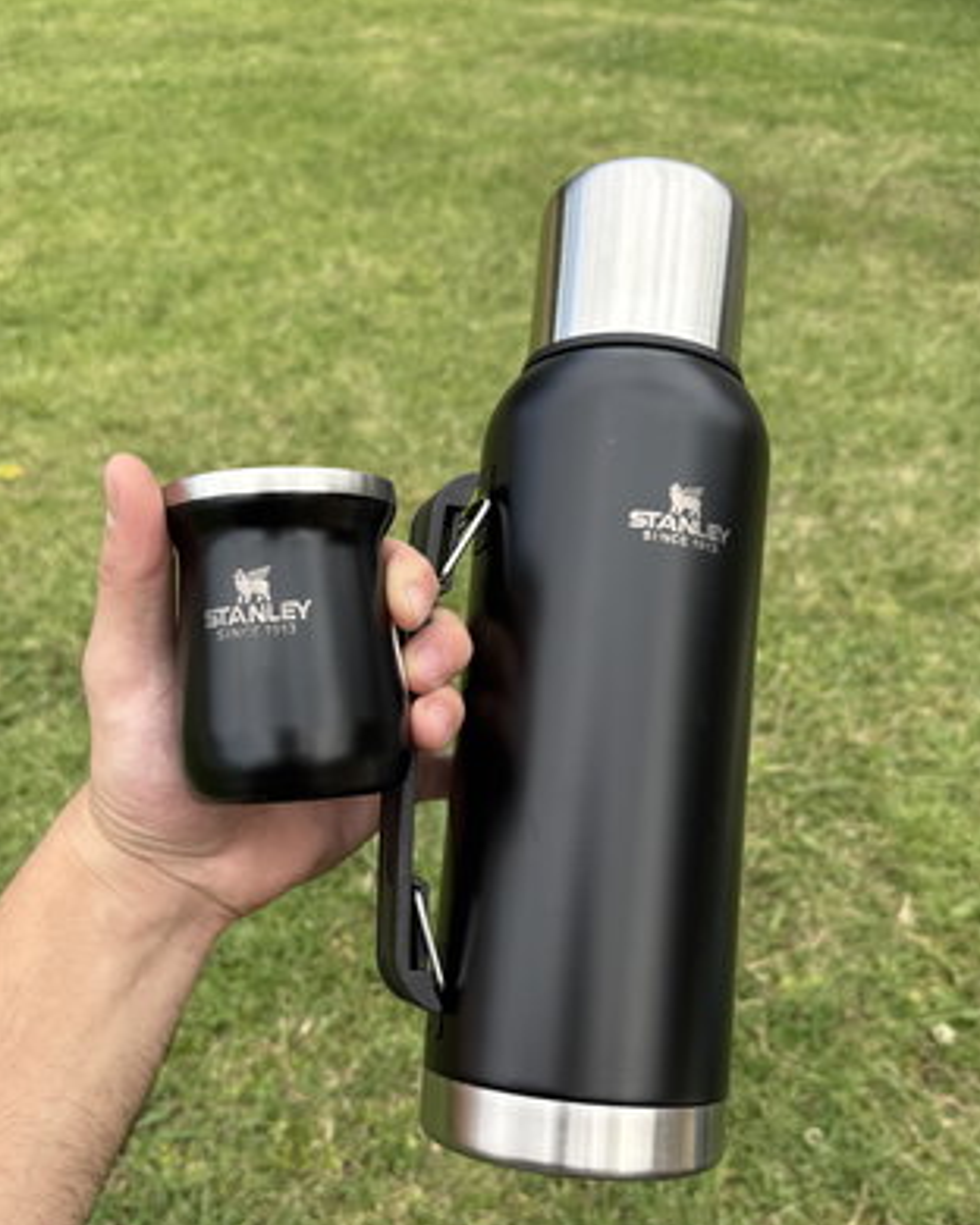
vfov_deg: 55.3
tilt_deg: -39.7
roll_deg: +1.0
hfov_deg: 45.8
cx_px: 468
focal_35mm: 32
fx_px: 1160
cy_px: 724
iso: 80
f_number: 1.78
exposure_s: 1/858
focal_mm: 6.76
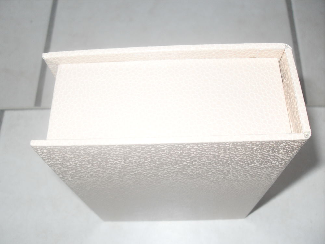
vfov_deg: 38.7
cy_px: 122
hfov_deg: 50.1
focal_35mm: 37
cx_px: 162
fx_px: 347
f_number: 2.8
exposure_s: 1/45
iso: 100
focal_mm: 6.3
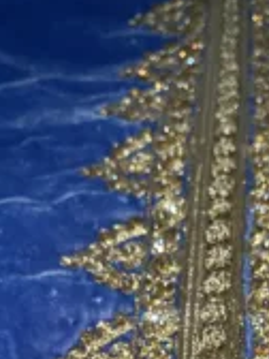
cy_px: 415
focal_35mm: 62
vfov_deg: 27.9
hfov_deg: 23.0
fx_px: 642
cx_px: 250
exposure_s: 1/504
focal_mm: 5.7
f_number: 1.5
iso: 32
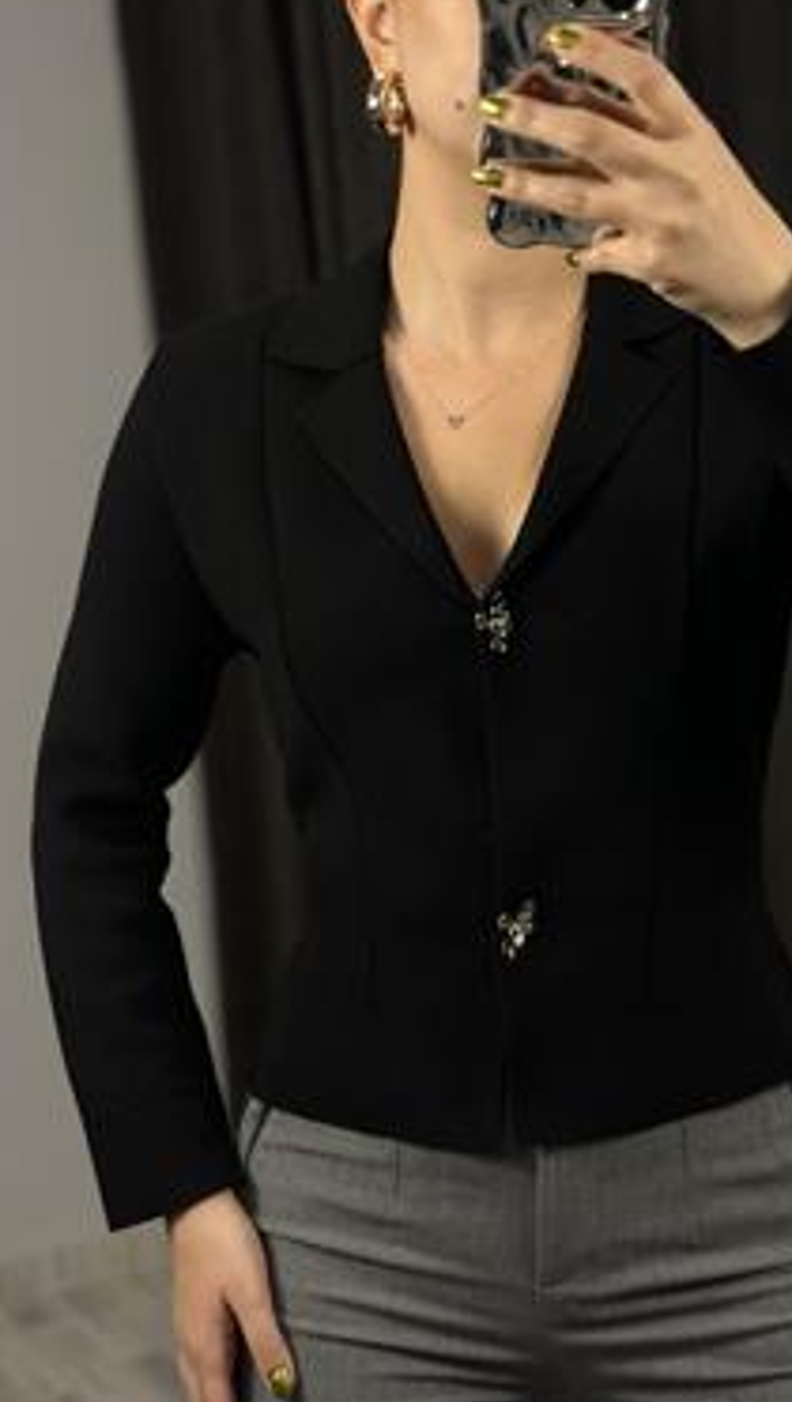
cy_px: 725
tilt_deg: -31.3
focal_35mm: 58
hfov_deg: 20.8
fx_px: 2160
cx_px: 483
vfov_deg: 36.0
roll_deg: +6.1
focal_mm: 6.86
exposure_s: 1/100
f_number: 1.78
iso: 160
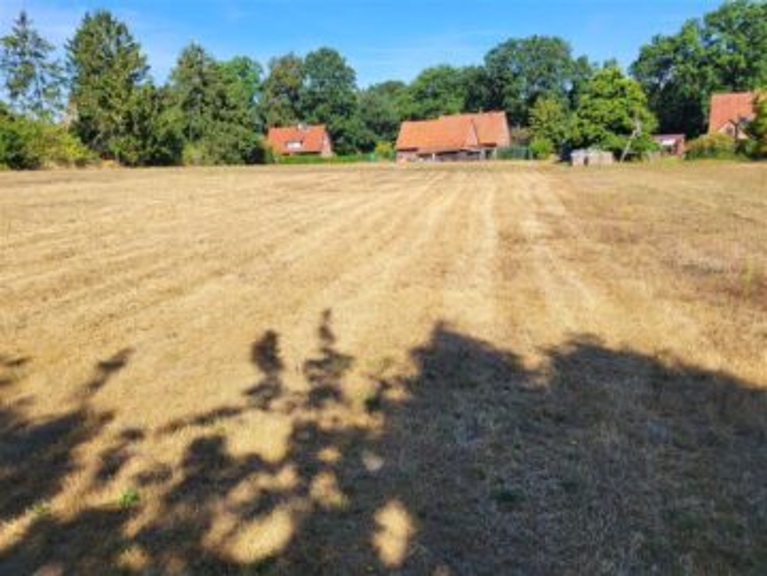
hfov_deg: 67.3
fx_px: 576
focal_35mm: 26
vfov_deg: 53.1
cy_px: 288
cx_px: 384
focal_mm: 5.4
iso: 40
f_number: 1.8
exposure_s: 1/1623
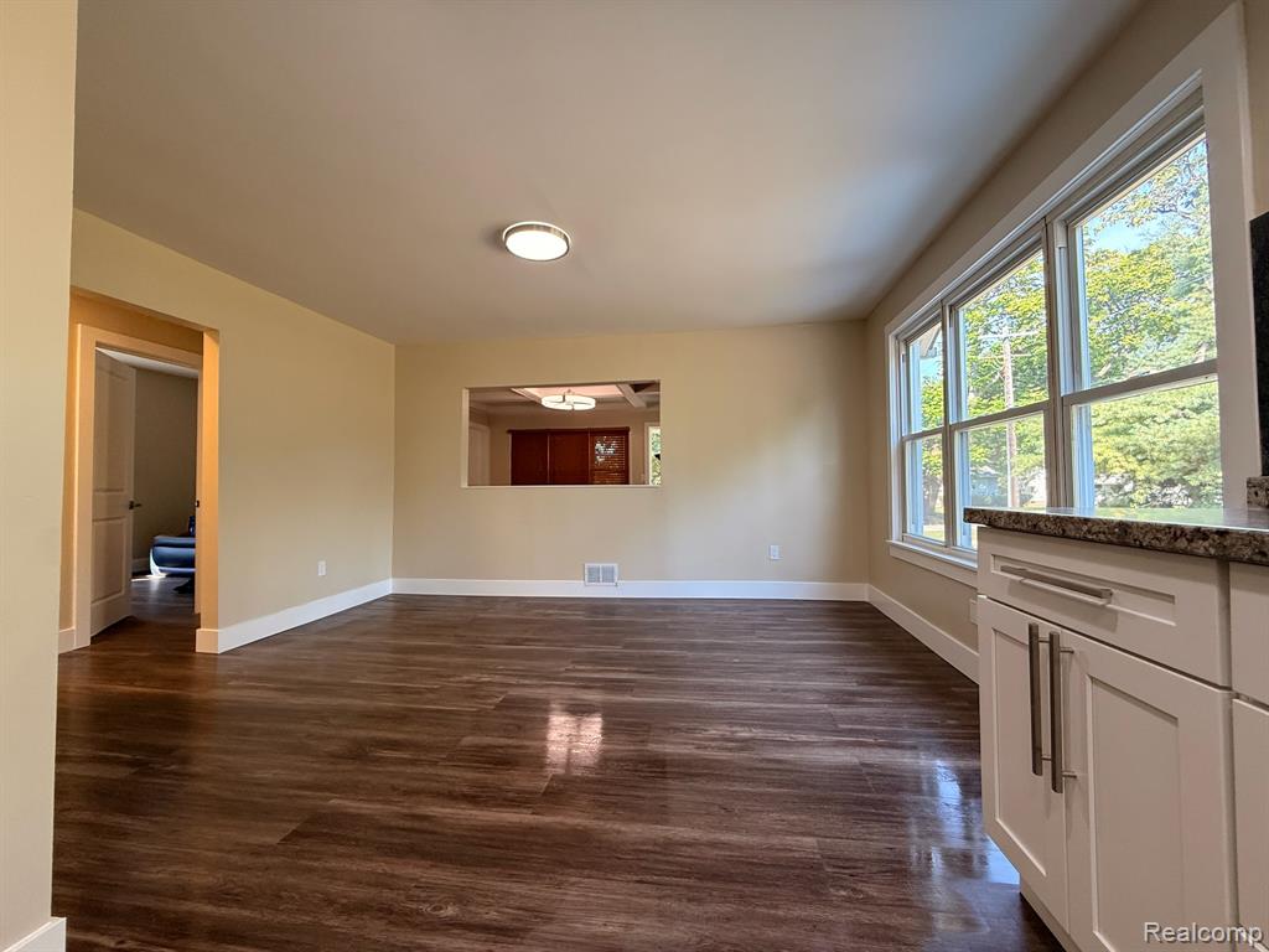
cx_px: 634
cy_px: 476
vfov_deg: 85.7
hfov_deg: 102.1
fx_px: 513
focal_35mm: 14
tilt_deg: +2.1
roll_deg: +1.0
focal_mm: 2.22
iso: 160
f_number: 2.2
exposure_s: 1/120
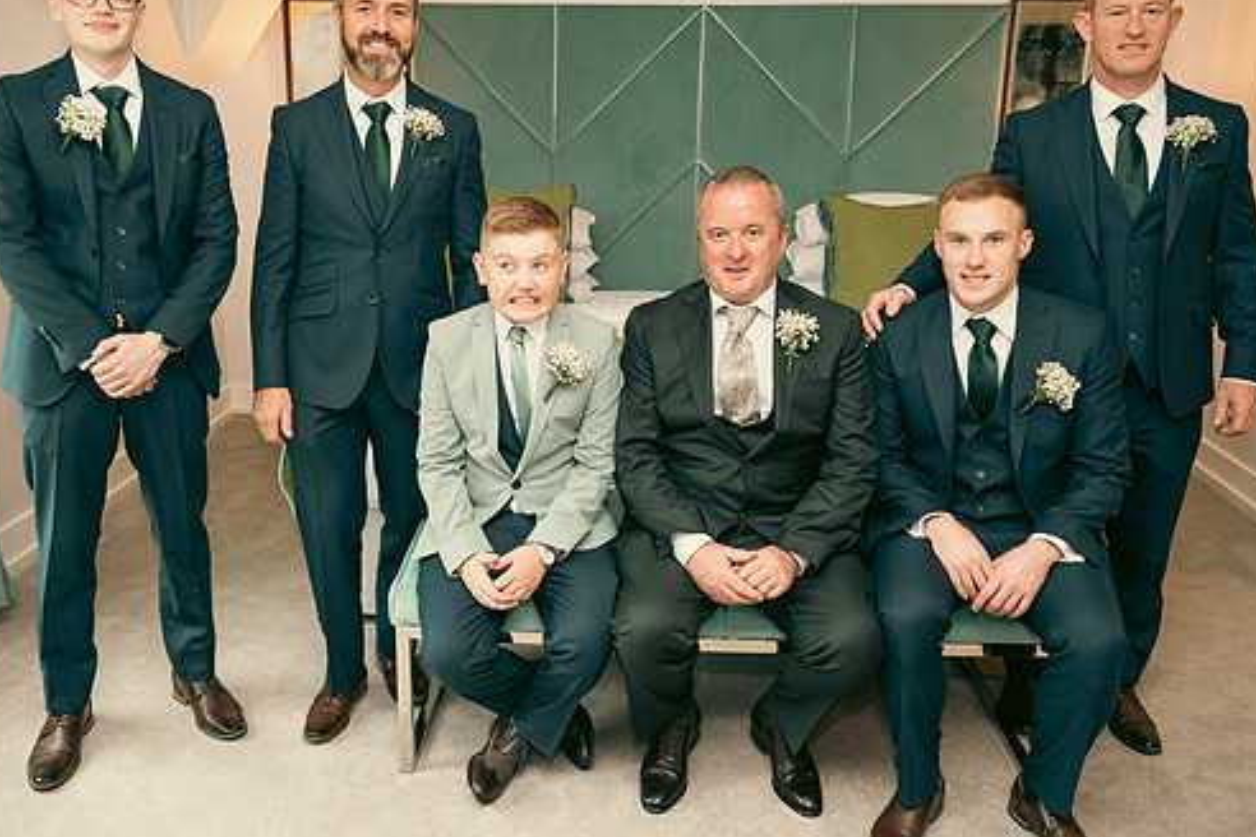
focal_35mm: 33
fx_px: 1151
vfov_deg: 40.0
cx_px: 579
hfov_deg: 57.2
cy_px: 392
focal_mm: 28
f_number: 3.5
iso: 800
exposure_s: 1/160
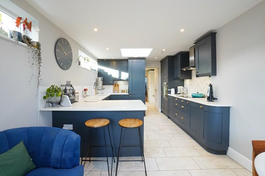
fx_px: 110
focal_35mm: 15
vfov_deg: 77.3
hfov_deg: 100.4
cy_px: 88
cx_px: 132
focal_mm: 10
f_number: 18
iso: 640
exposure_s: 1/6
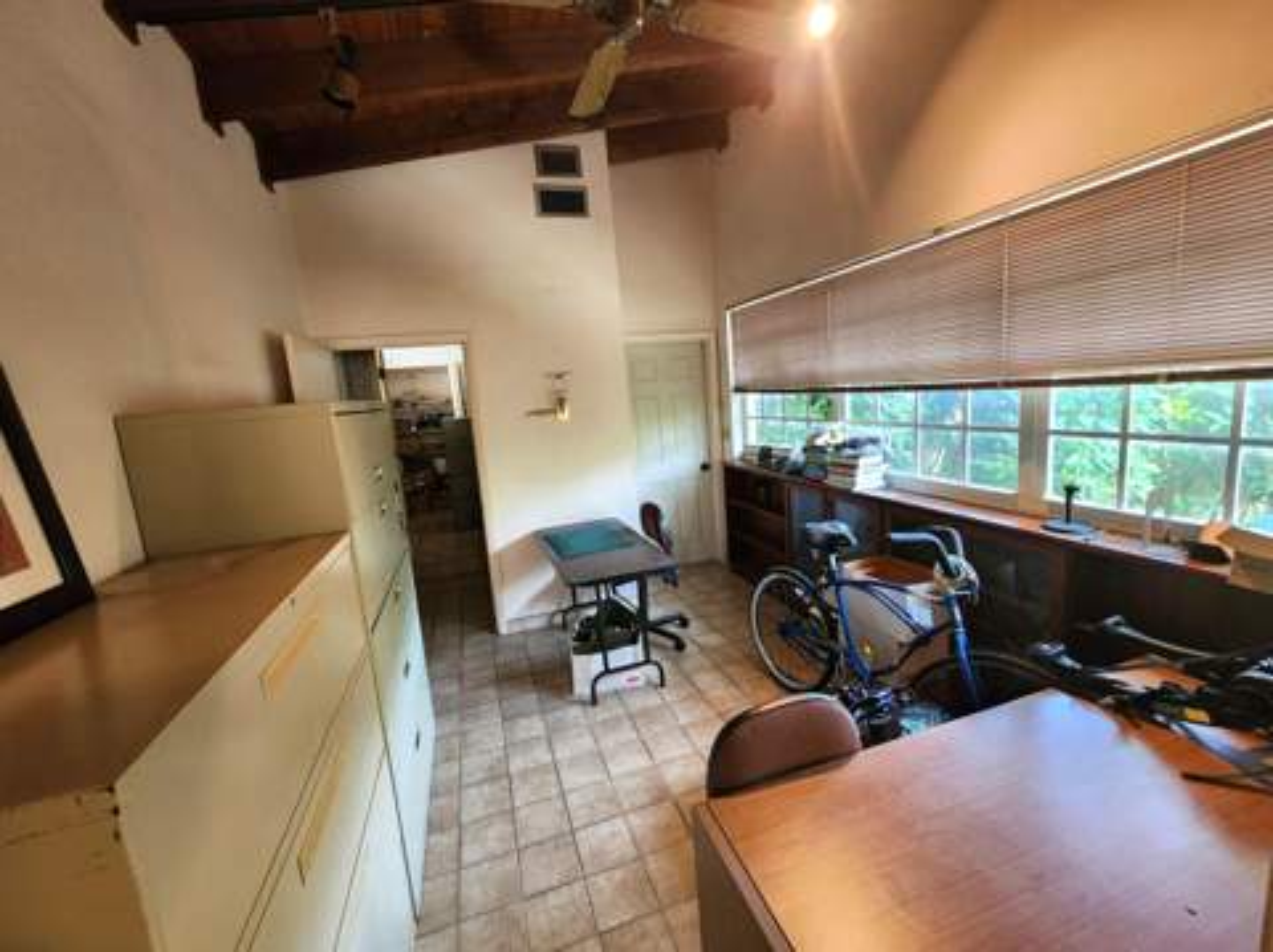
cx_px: 636
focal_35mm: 13
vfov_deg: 89.8
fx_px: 478
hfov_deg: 106.2
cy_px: 476
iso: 500
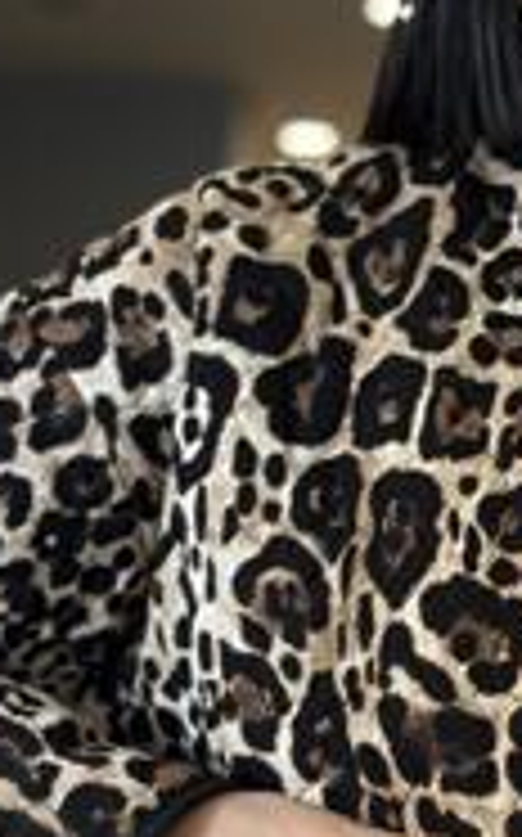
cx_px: 490
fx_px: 2576
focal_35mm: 113
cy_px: 592
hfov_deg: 11.5
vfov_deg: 18.4
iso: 125
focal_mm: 6.86
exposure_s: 1/60
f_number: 1.78
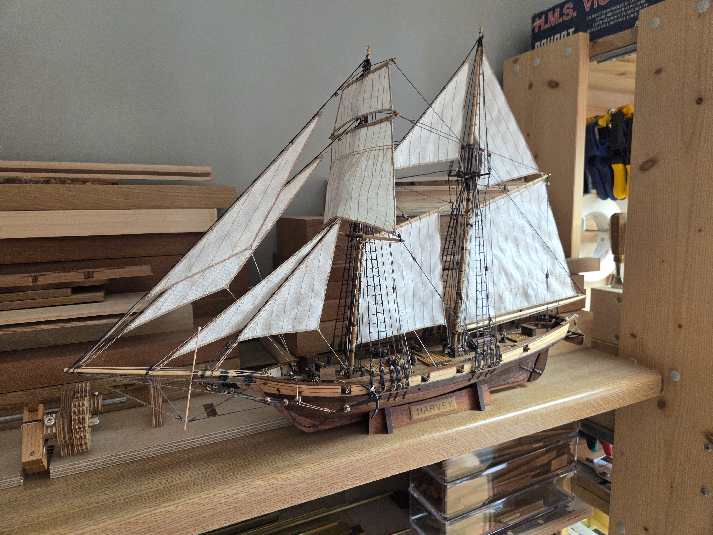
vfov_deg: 58.9
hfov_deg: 73.9
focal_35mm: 23
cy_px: 268
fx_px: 474
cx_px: 356
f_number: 1.8
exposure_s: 1/100
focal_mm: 5.4
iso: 250
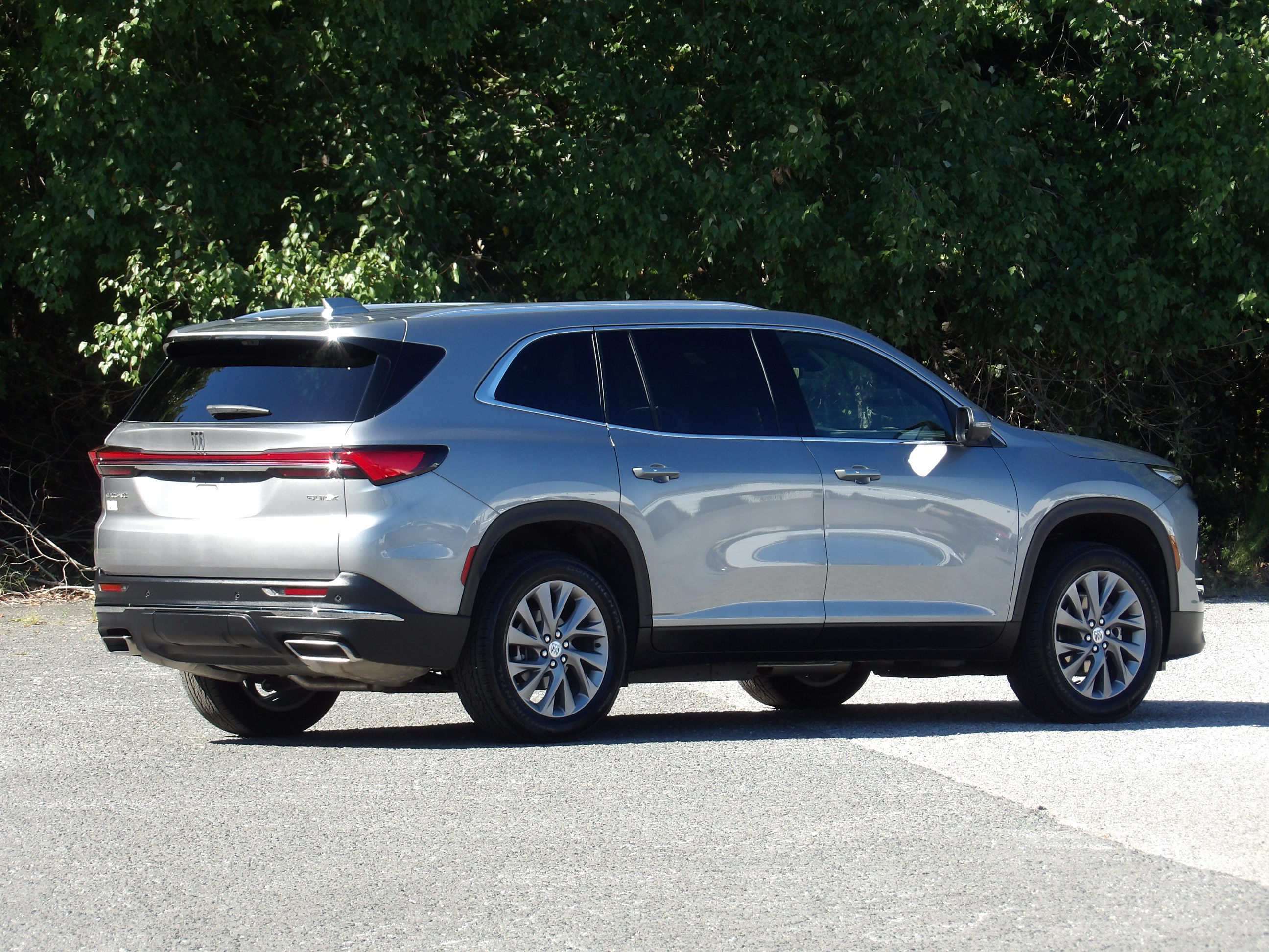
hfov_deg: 8.9
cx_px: 634
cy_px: 476
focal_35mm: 222
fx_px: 8138
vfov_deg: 6.7
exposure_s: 1/203
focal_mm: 39.8
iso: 100
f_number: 4.5
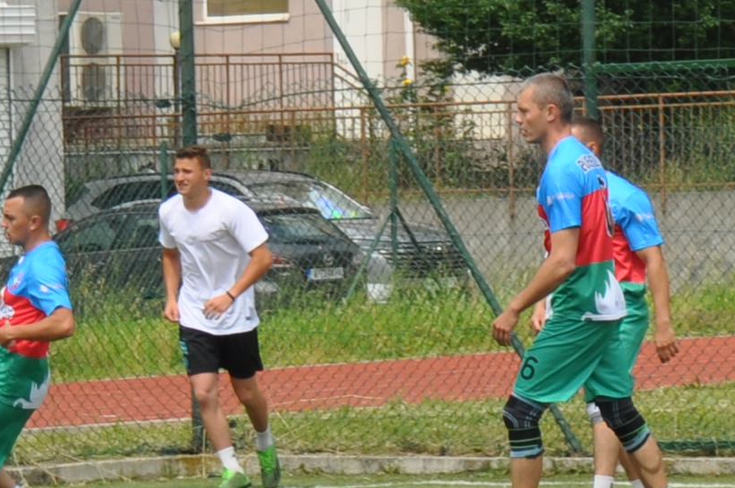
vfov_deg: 4.3
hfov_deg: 6.5
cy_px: 504
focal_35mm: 316
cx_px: -3
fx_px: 6445
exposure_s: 1/320
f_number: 9
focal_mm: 40
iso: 200
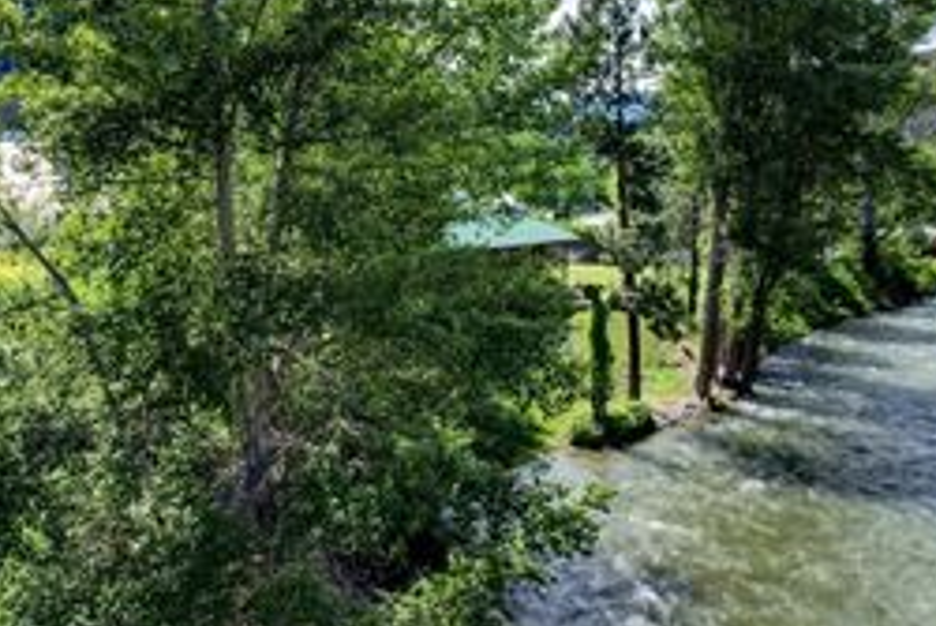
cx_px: 251
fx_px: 1145
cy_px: 216
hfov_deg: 43.3
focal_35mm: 44
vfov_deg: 30.4
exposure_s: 1/1000
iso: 100
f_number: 2.8
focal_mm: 8.4
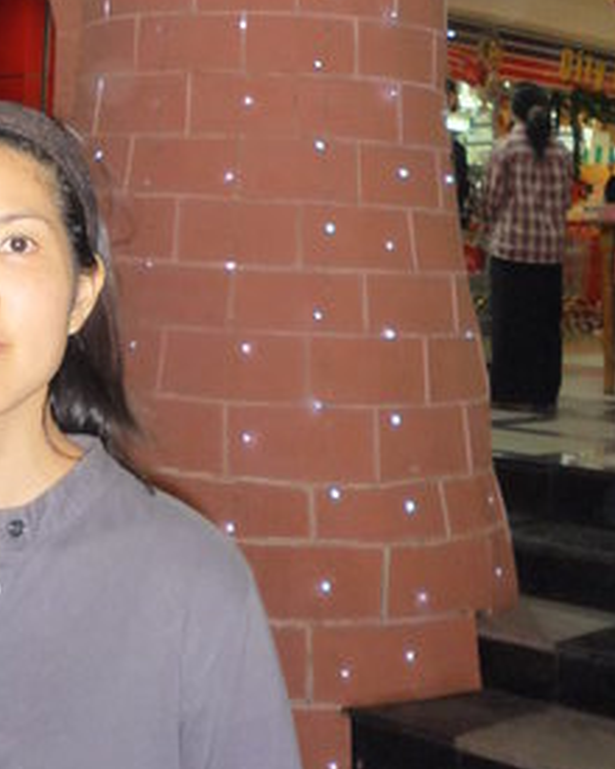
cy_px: -17
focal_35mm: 71
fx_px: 1615
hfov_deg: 21.3
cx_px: 123
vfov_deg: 25.3
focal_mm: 4.4
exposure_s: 1/30
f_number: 2.8
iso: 250
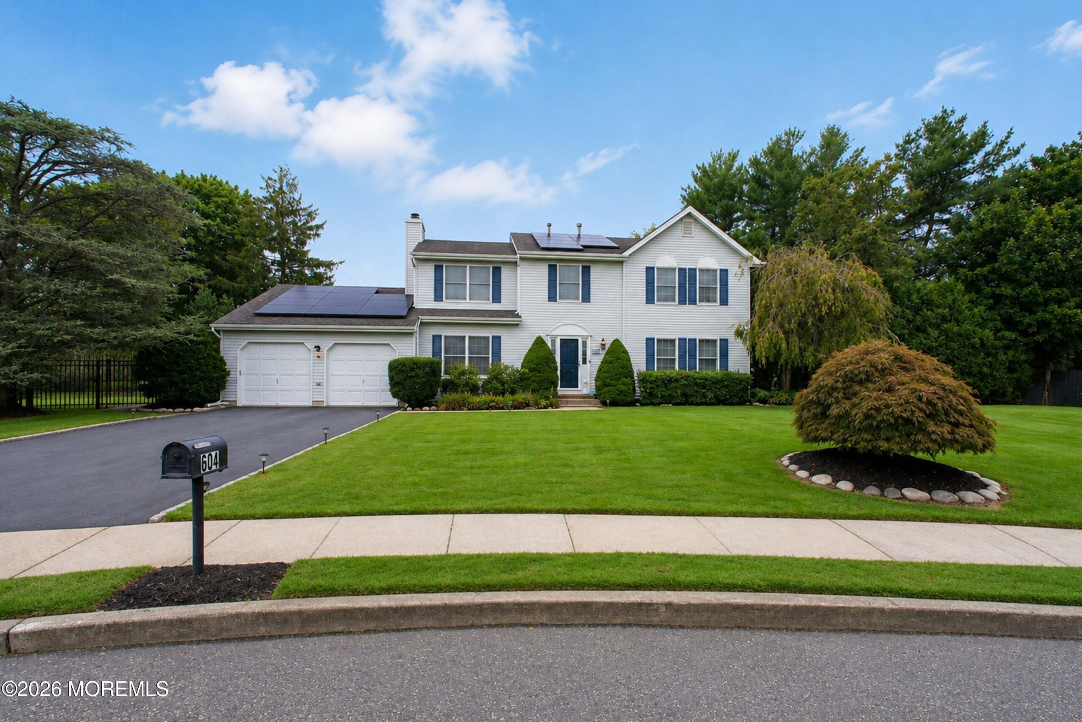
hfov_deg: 100.4
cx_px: 541
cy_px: 361
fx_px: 451
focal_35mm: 15
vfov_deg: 77.3
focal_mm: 10
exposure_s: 1/125
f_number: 8
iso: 800
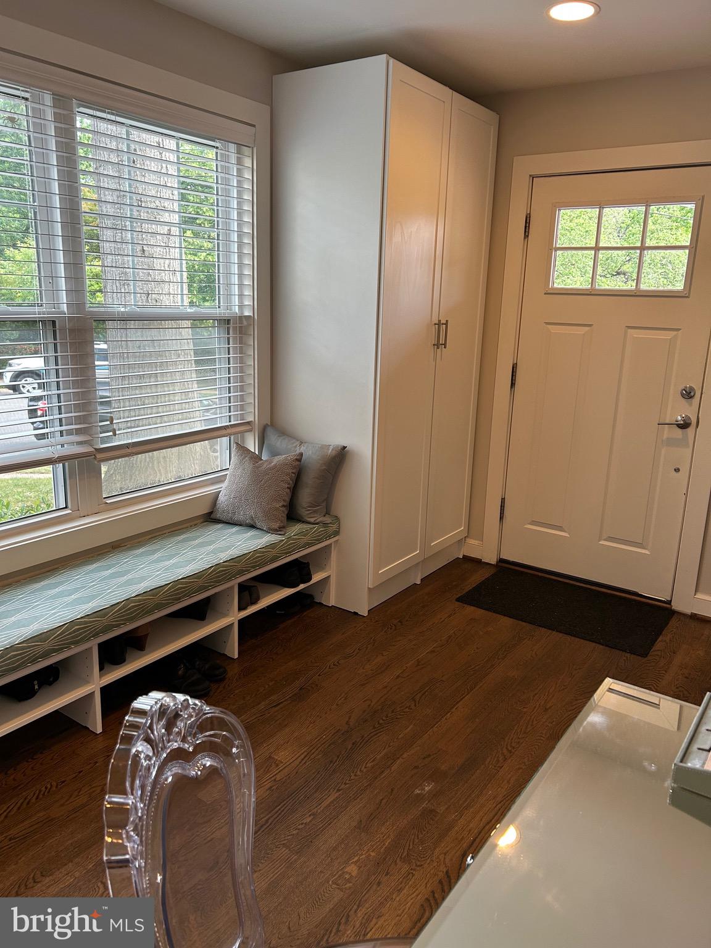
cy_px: 474
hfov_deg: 53.1
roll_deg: -2.1
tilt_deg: -14.1
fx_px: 712
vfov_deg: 67.3
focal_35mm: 26
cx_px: 356
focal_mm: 5.7
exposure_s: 1/60
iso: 100
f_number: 1.5
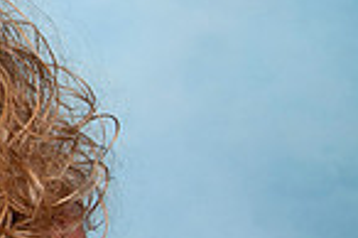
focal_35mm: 309
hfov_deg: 6.5
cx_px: -336
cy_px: 60
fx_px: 3069
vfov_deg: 4.4
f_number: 7.1
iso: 100
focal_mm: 52
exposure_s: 1/60
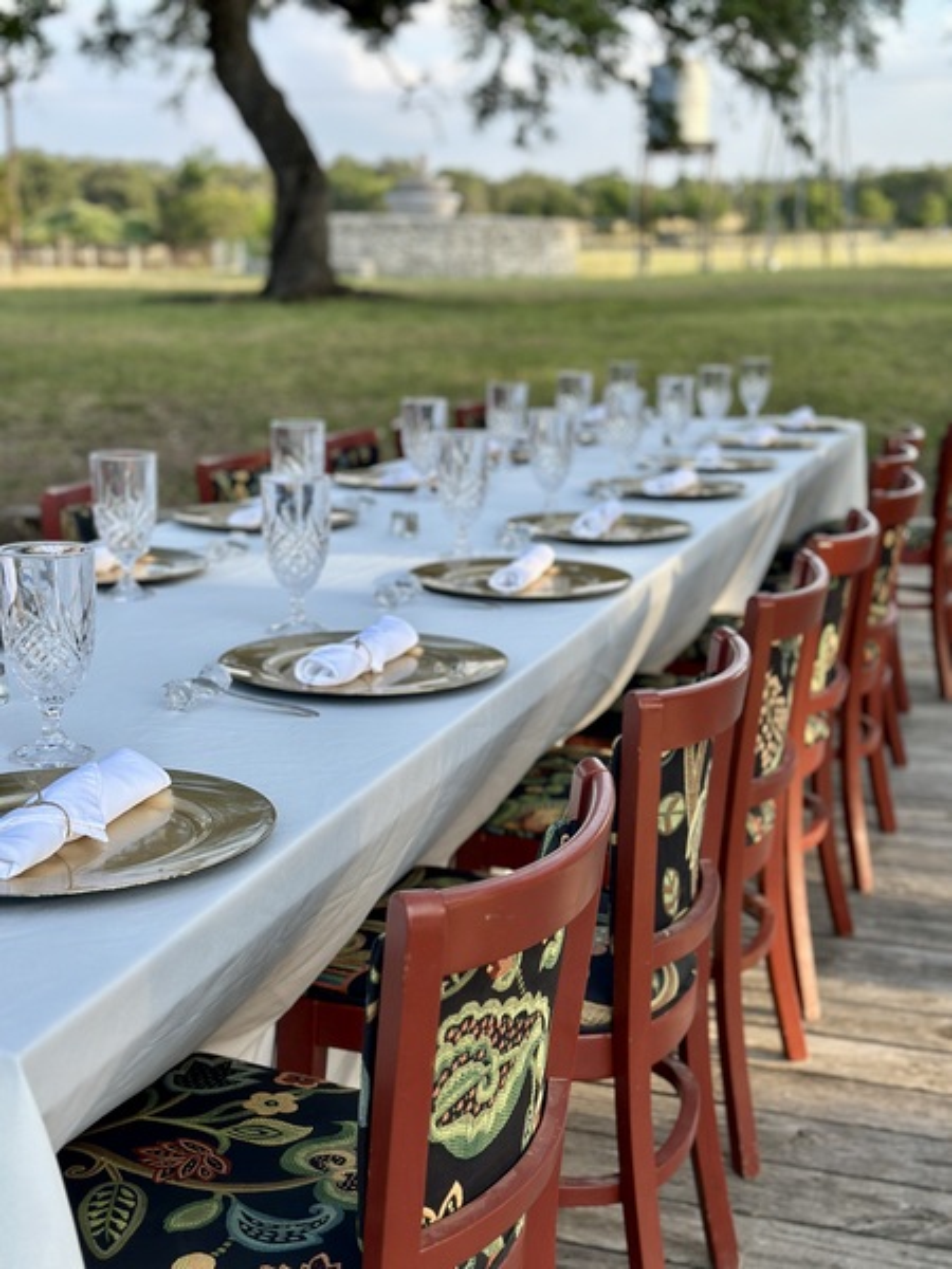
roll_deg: -1.2
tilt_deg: -11.2
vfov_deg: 39.7
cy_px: 634
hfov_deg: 30.3
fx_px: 1760
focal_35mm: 48
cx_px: 476
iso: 80
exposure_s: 1/1000
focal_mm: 6.86
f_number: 1.78
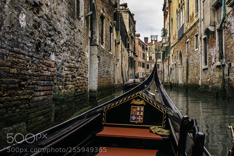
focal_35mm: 40
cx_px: 167
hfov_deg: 47.2
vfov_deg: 33.0
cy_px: 51
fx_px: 260
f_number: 9
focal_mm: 18
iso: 200
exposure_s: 1/50
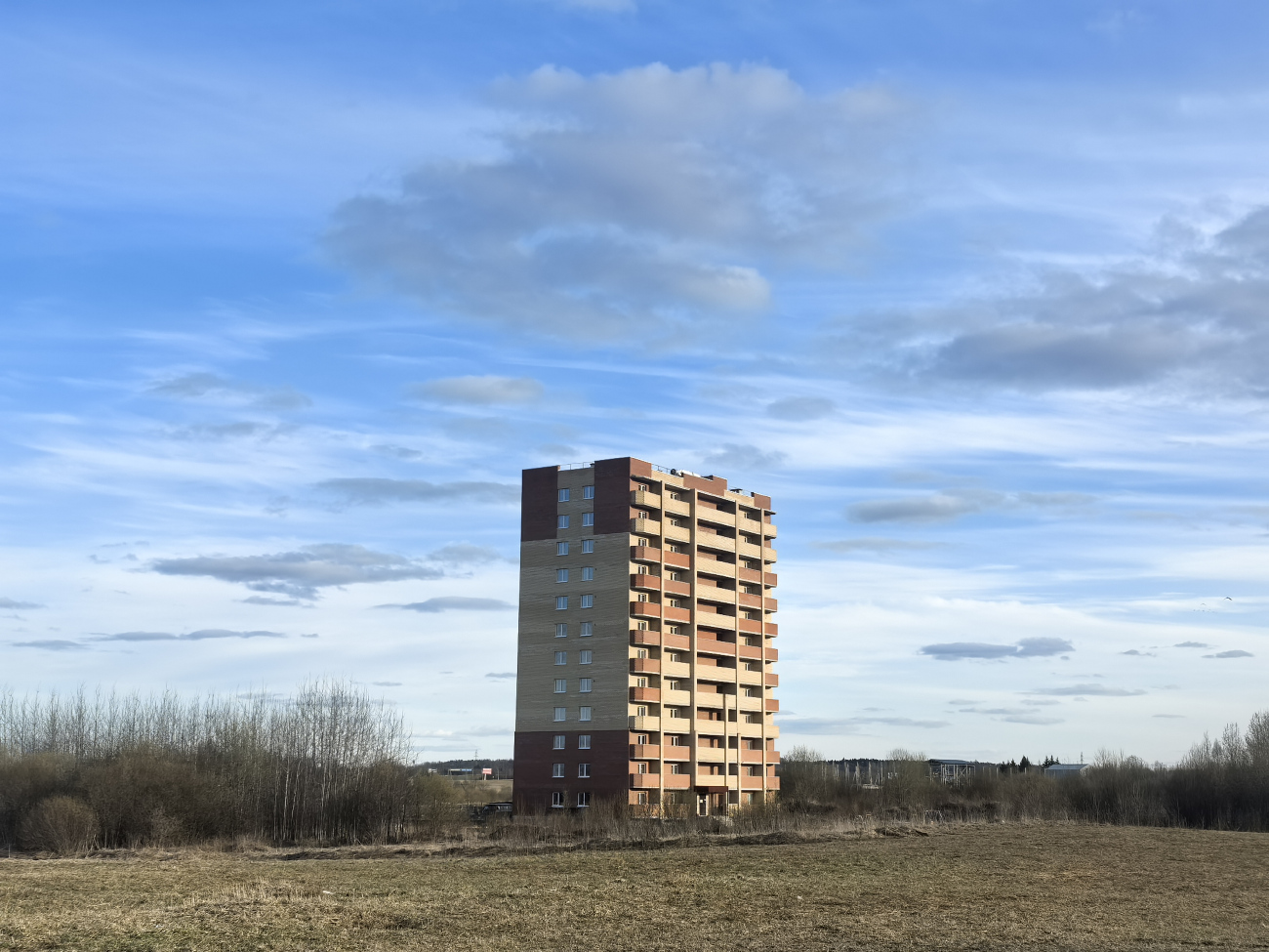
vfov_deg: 30.9
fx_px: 1723
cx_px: 634
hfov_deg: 40.4
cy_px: 476
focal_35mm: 47
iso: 50
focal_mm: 6.98
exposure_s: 1/838
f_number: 2
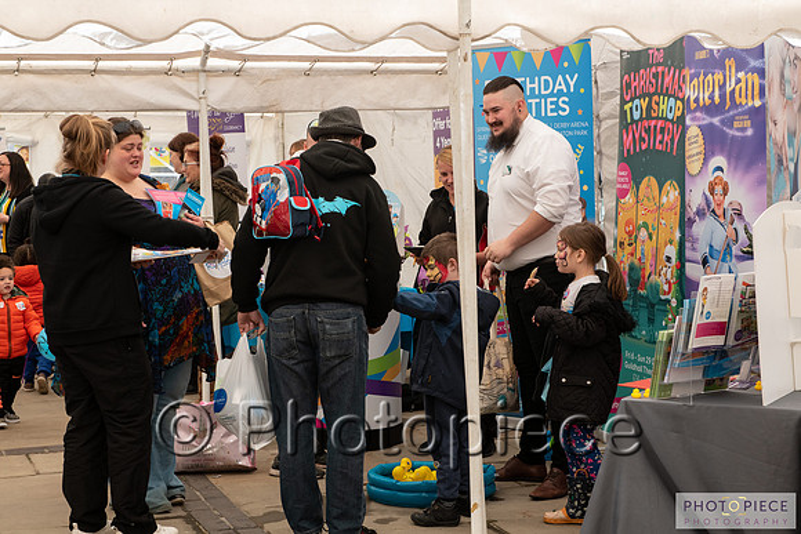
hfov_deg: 27.8
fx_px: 1616
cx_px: 403
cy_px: 267
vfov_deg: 18.8
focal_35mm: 73
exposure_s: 1/320
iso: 720
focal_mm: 70
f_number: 8
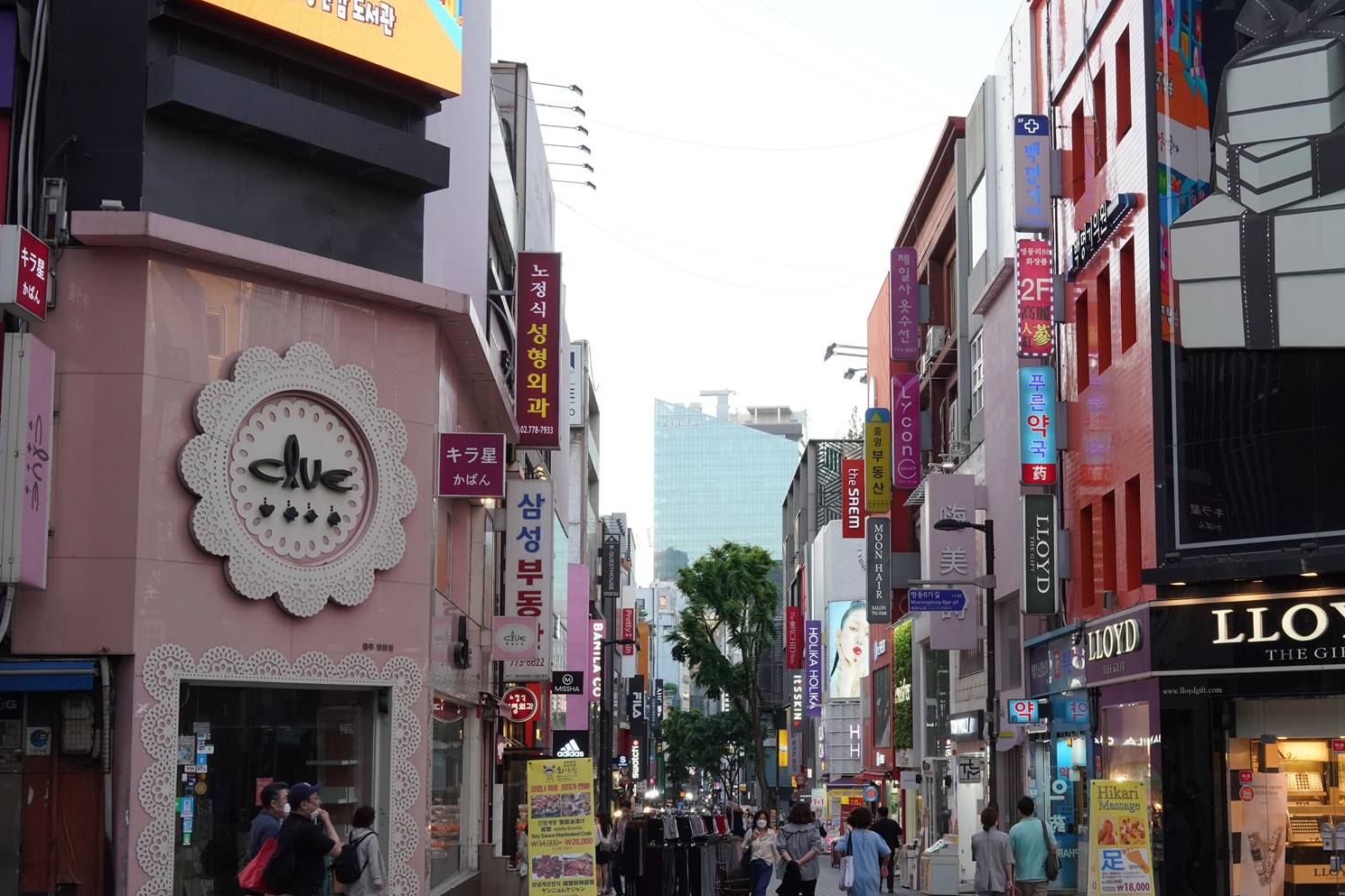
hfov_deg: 41.6
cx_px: 828
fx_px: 1756
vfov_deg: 28.6
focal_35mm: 47
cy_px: 544
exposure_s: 1/80
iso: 1000
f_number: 11
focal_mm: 35
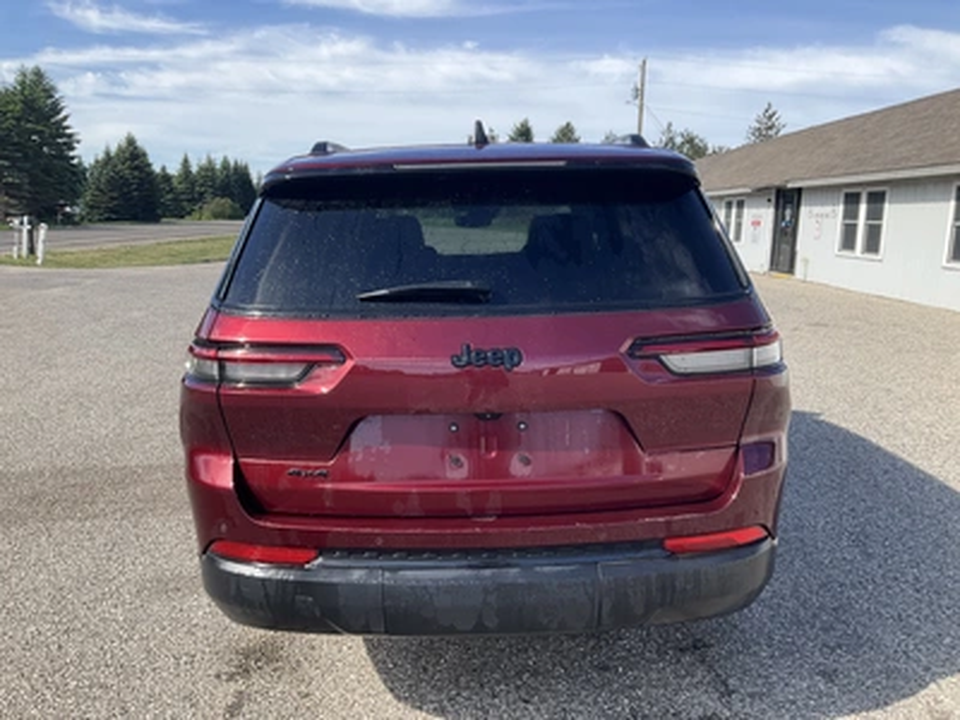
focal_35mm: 29
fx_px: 804
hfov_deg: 61.7
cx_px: 480
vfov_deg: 48.2
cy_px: 360
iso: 25
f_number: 1.8
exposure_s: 1/770
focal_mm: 3
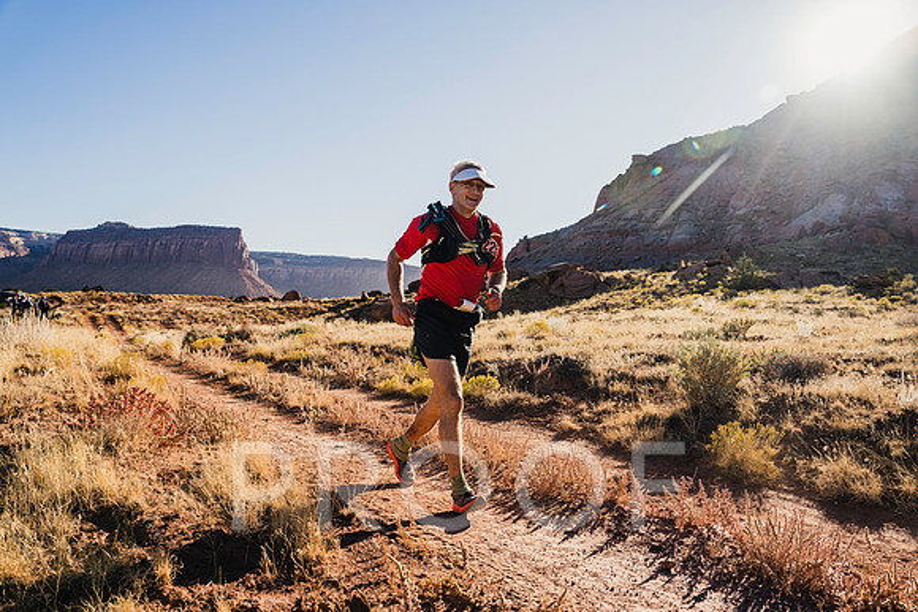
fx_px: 663
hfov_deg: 69.4
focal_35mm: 26
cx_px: 459
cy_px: 306
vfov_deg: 49.6
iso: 125
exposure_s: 1/800
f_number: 4.5
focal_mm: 26
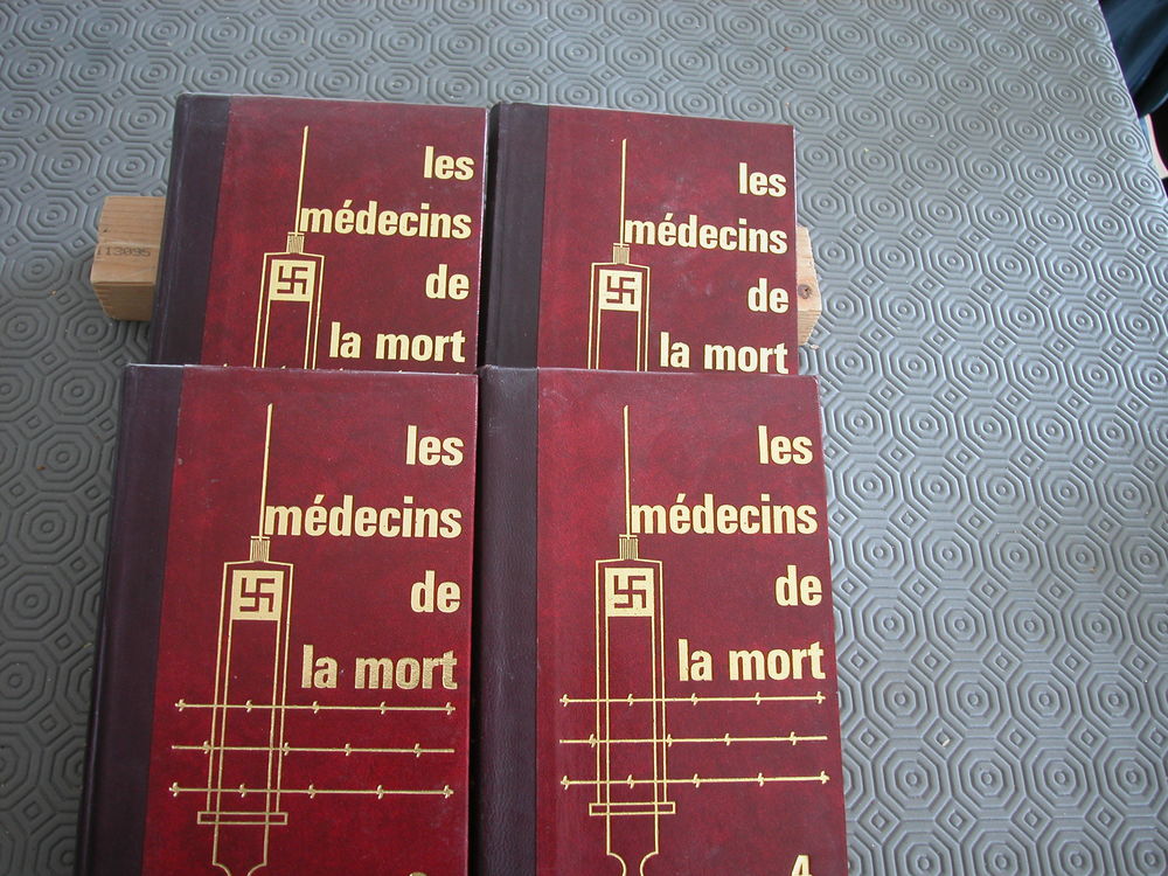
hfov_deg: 60.0
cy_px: 438
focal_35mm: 30
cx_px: 584
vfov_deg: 46.8
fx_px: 1012
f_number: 2.8
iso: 100
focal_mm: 7.7
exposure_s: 1/18.3
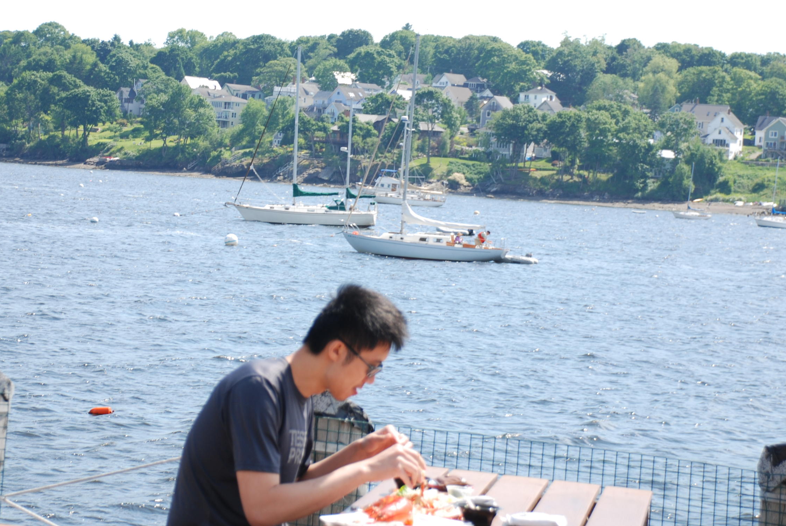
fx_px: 2273
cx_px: 354
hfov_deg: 19.6
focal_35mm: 104
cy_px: 230
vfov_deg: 13.2
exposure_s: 1/250
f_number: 8
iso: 100
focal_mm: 52
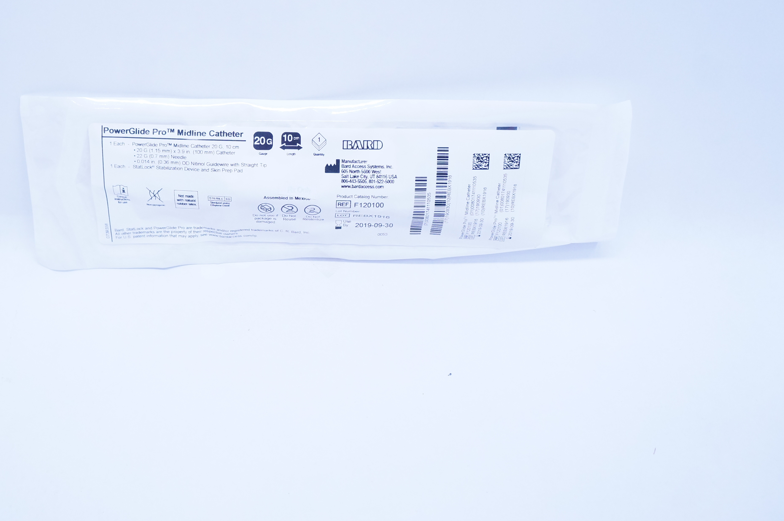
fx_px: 819
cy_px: 183
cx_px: 289
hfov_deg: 50.6
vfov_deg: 35.0
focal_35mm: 38
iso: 800
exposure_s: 1/200
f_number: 5
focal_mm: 19
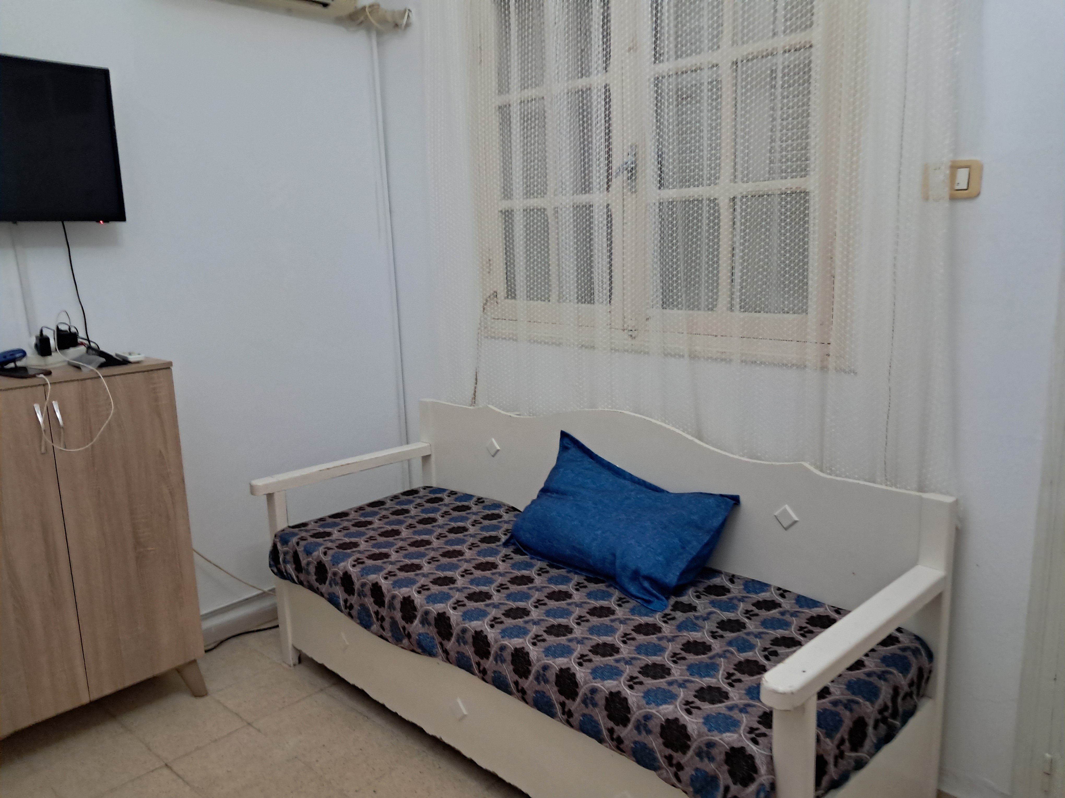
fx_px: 831
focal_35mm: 27
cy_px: 399
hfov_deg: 65.3
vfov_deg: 51.4
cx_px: 532
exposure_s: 1/30
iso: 500
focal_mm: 4
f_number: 1.8
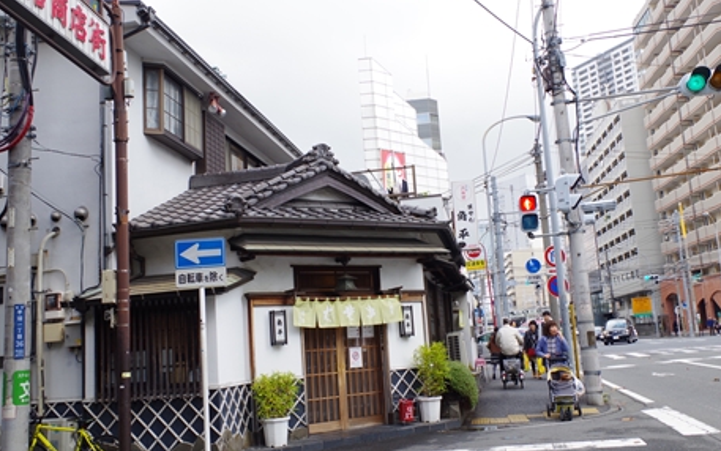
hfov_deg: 55.3
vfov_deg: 36.3
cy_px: 234
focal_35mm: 35
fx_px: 687
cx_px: 378
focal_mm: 21.25
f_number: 9
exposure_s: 1/50
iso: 200
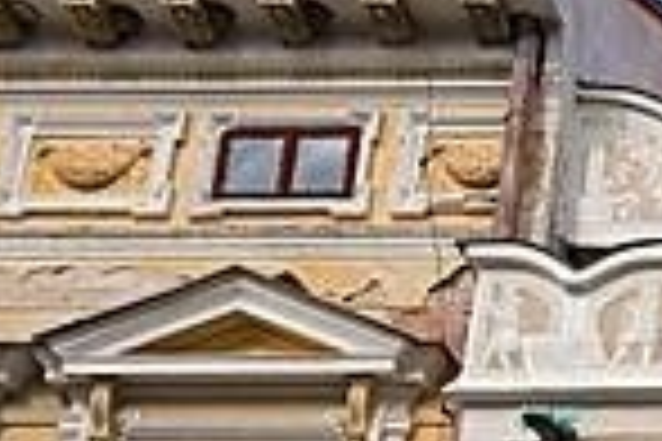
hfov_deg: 15.0
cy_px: 490
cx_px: 1274
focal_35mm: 114
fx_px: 2096
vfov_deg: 11.8
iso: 100
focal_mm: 28
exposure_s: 1/250
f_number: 8
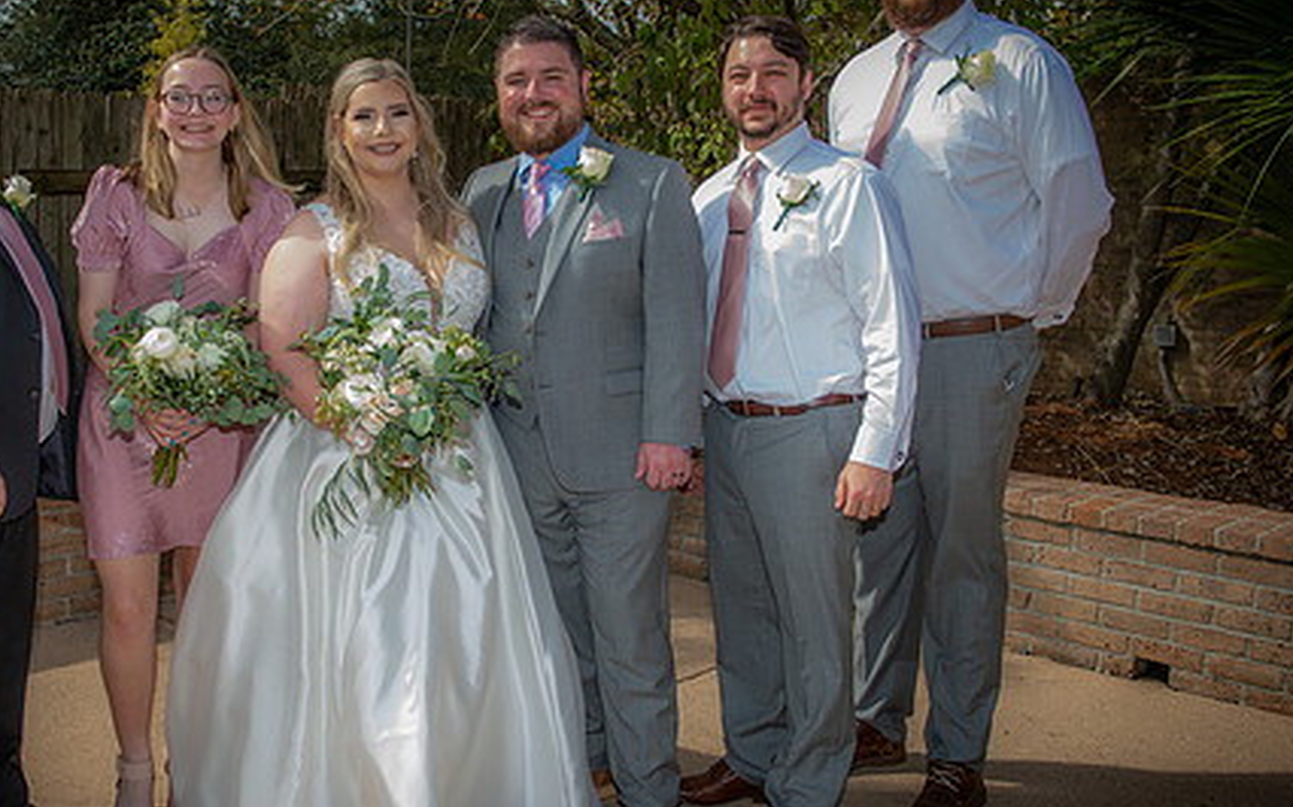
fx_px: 1515
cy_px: 373
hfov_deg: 45.9
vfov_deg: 29.8
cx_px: 492
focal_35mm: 43
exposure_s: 1/200
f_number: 5.6
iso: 50
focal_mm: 31
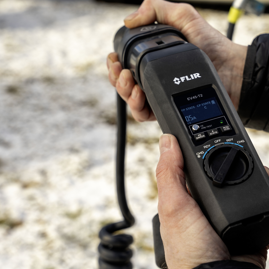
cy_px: 134
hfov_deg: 19.2
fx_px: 791
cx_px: 189
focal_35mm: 90
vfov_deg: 19.3
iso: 100
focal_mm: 70
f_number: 7.1
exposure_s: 1/160
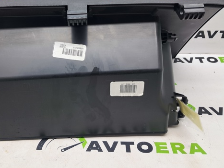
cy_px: 56
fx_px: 239
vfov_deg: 38.2
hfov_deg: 49.5
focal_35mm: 37
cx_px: 80
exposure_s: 1/50
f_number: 1.8
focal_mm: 4
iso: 50
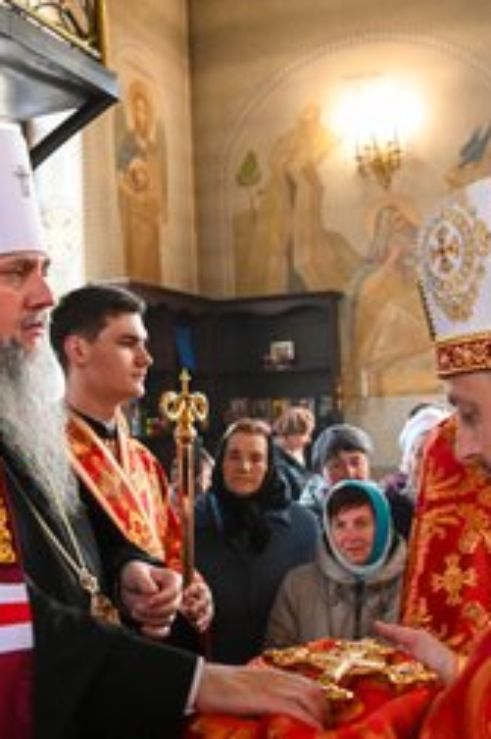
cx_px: 247
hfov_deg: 26.4
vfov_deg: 38.9
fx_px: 1045
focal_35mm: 51
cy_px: 367
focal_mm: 32
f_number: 3.5
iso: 2500
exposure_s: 1/200
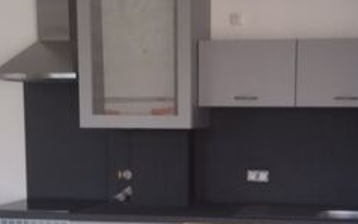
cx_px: 236
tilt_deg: -6.2
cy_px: 164
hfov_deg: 36.5
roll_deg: -1.6
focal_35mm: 55
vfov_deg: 23.4
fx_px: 537
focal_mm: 4.15
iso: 32
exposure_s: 1/100
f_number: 2.2
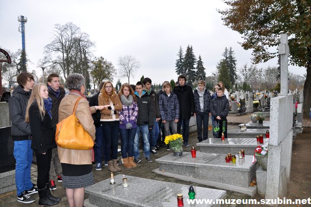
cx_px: 156
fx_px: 233
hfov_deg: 67.5
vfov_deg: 47.8
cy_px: 104
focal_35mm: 27
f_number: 5
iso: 200
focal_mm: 18
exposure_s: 1/200
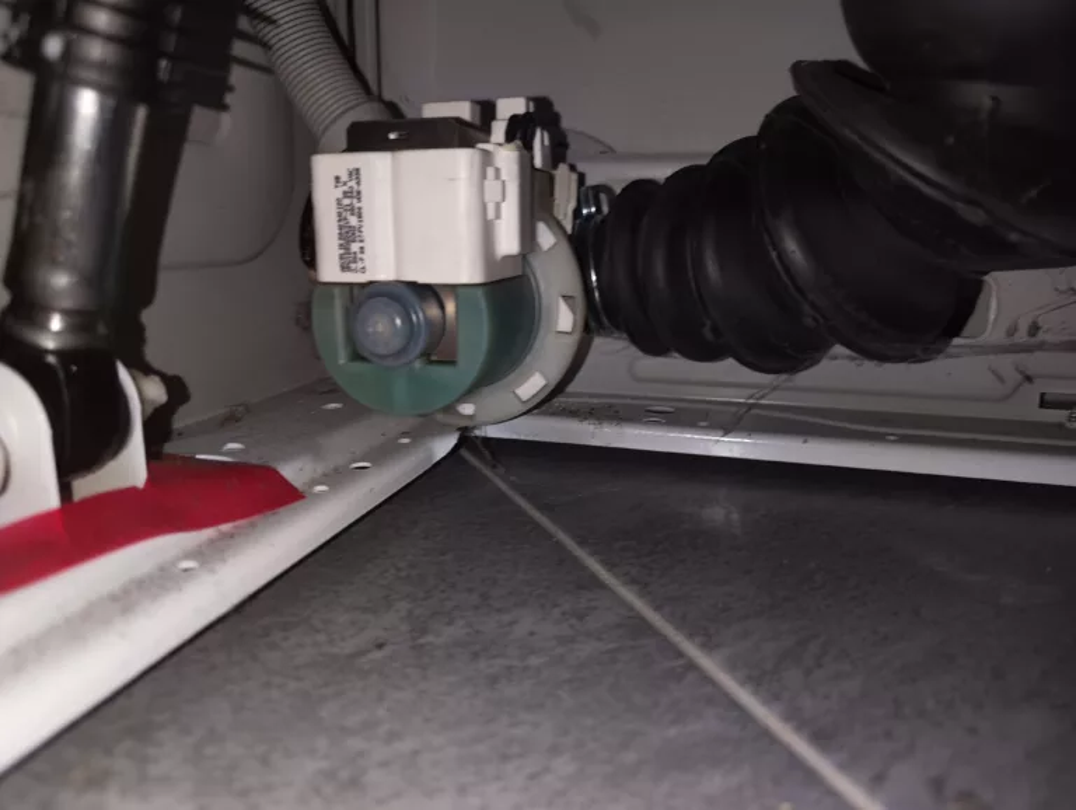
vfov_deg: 56.9
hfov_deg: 71.5
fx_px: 747
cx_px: 538
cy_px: 405
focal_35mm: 24
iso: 1250
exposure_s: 1/33.3
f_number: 1.69
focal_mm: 6.06
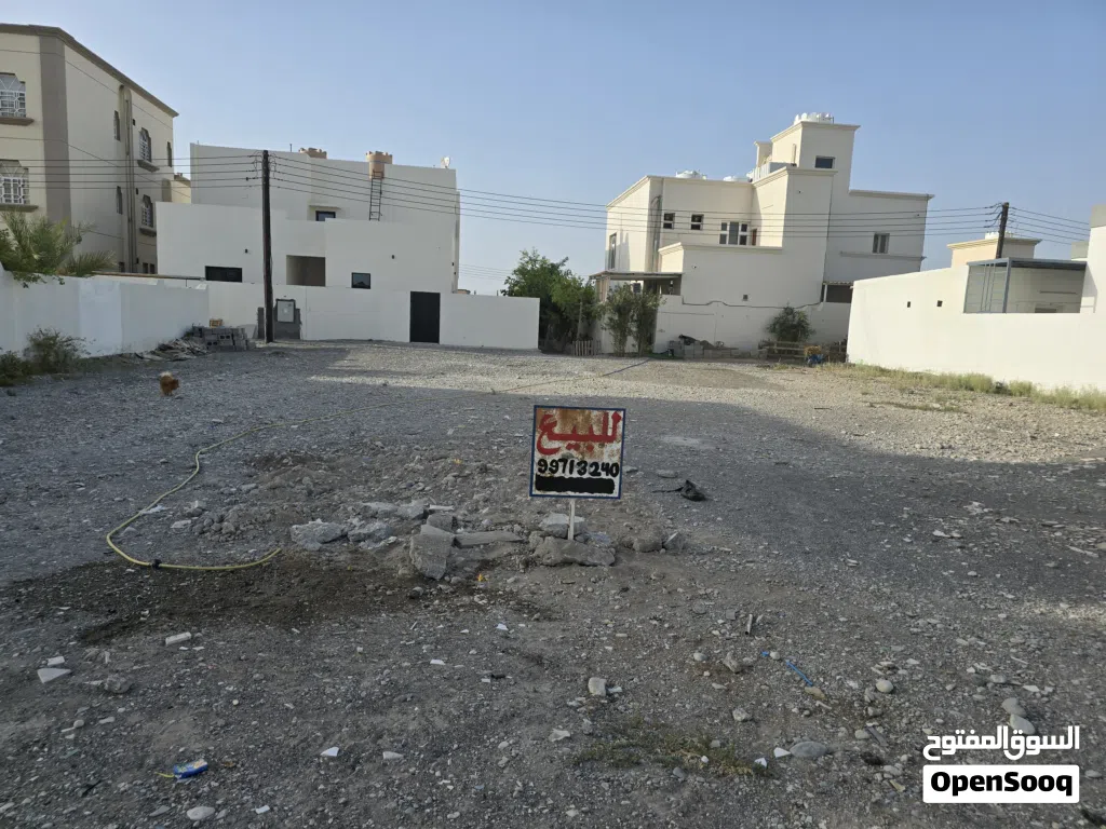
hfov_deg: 73.9
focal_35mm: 23
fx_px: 735
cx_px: 553
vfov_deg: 58.9
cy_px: 414
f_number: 1.7
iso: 12
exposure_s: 1/713
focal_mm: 6.3
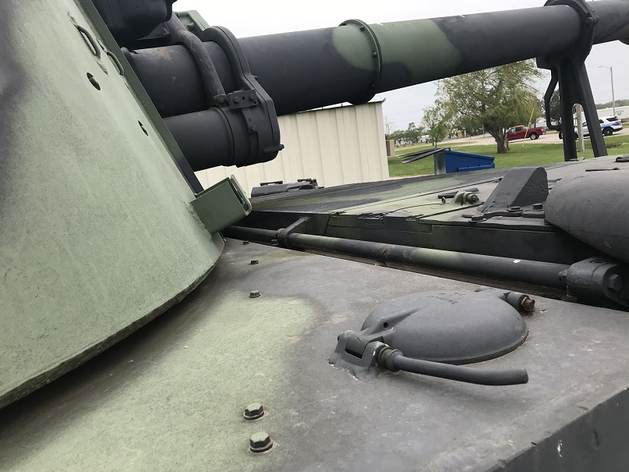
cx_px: 314
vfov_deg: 49.7
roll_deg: +7.1
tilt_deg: -9.3
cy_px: 236
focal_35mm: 28
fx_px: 509
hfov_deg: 63.5
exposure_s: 1/939
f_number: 1.8
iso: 20
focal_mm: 3.99
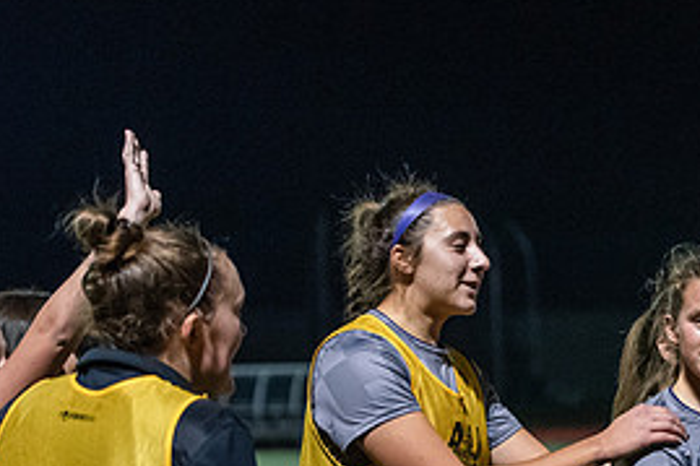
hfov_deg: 13.4
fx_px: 2934
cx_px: 682
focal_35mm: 151
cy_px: 402
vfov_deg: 9.0
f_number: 3.2
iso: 8000
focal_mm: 70
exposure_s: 1/800
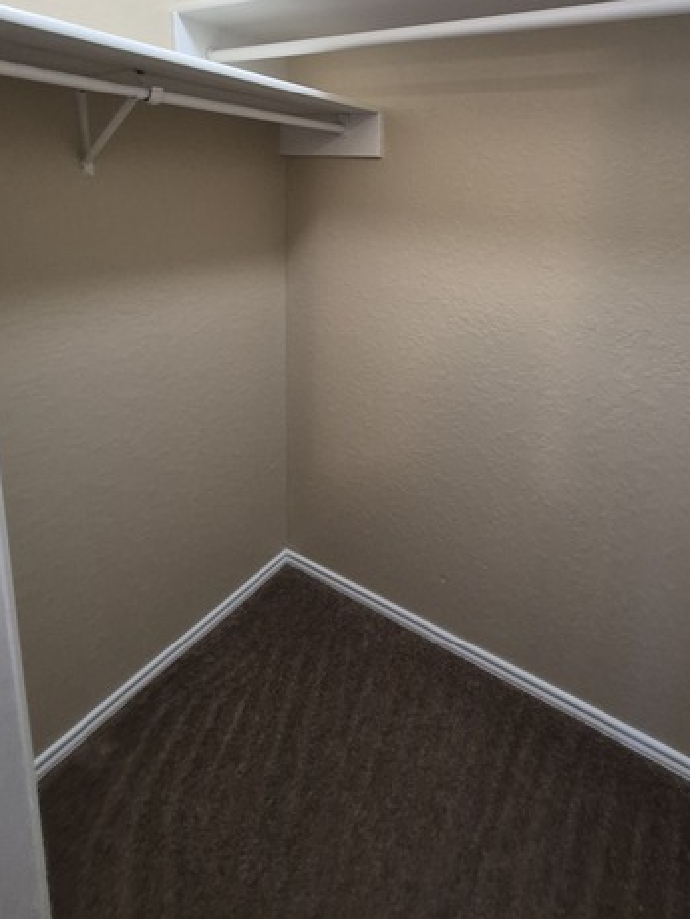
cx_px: 439
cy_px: 284
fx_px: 478
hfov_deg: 70.3
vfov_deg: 83.8
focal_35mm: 18
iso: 400
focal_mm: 1.74
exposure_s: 1/60
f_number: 2.2
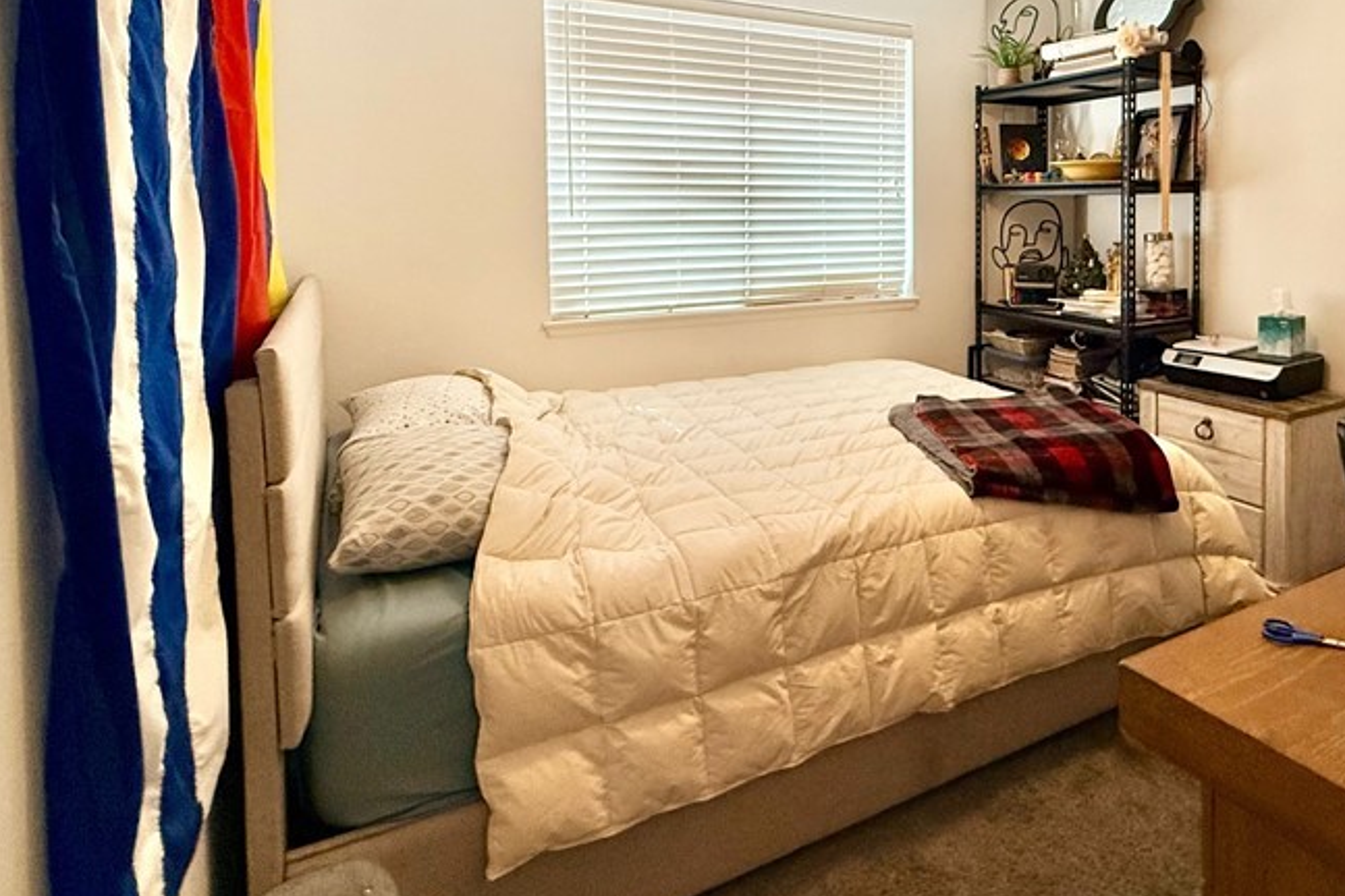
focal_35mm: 23
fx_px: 859
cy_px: 249
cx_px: 893
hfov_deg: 73.9
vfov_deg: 53.2
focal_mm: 2.22
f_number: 2.2
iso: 400
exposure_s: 1/120
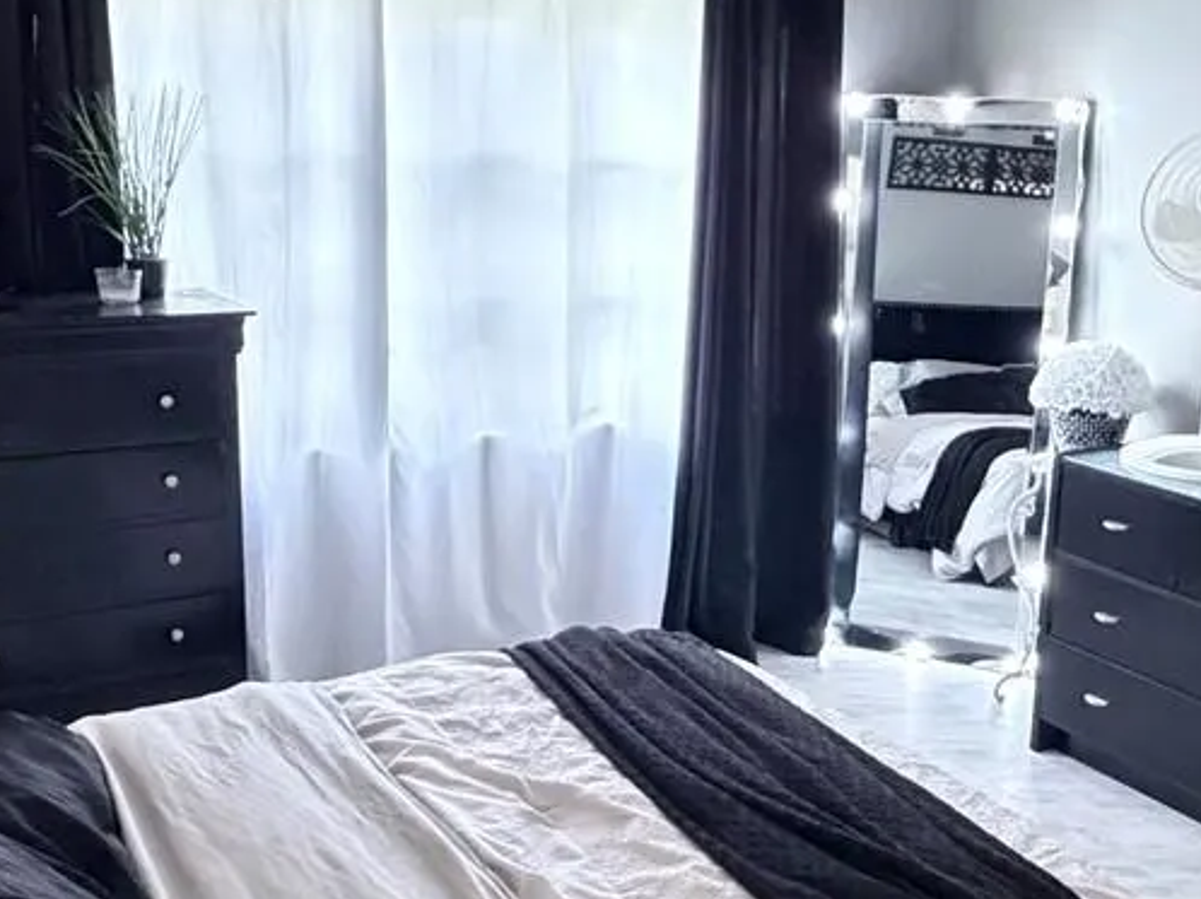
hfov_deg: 41.9
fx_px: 1561
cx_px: 704
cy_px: 458
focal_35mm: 45
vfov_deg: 32.2
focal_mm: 2.22
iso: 1000
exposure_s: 1/40
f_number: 2.2
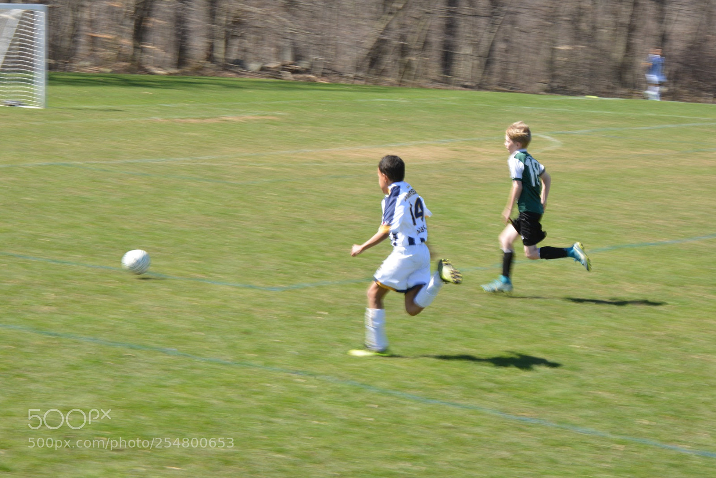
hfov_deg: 18.3
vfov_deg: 12.2
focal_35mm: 112
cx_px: 358
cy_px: 239
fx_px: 2228
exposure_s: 1/80
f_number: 22
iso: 640
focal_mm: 112
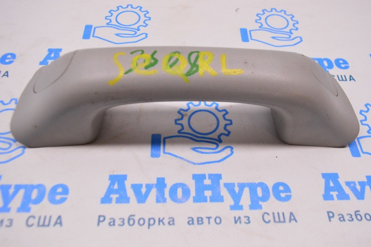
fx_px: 324
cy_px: 124
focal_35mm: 32
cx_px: 186
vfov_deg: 41.6
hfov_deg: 59.5
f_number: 5.6
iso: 3200
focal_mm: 21
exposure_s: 1/320
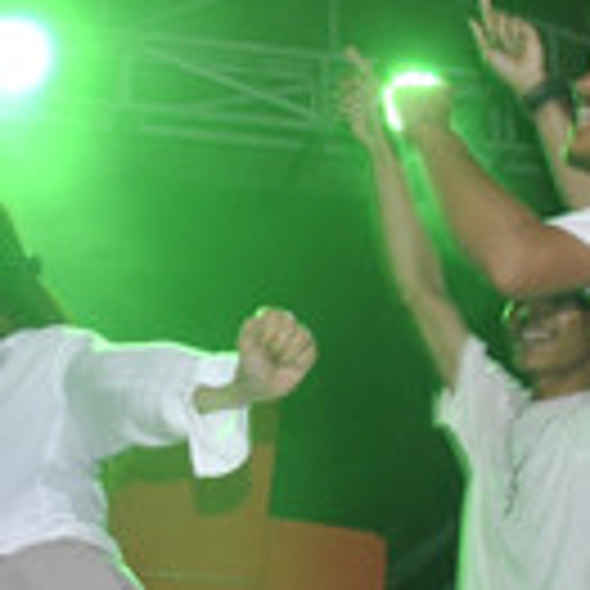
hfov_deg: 16.3
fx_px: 2063
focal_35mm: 107
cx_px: 297
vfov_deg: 16.2
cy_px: 203
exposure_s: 1/25
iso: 360
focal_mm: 22
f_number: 4
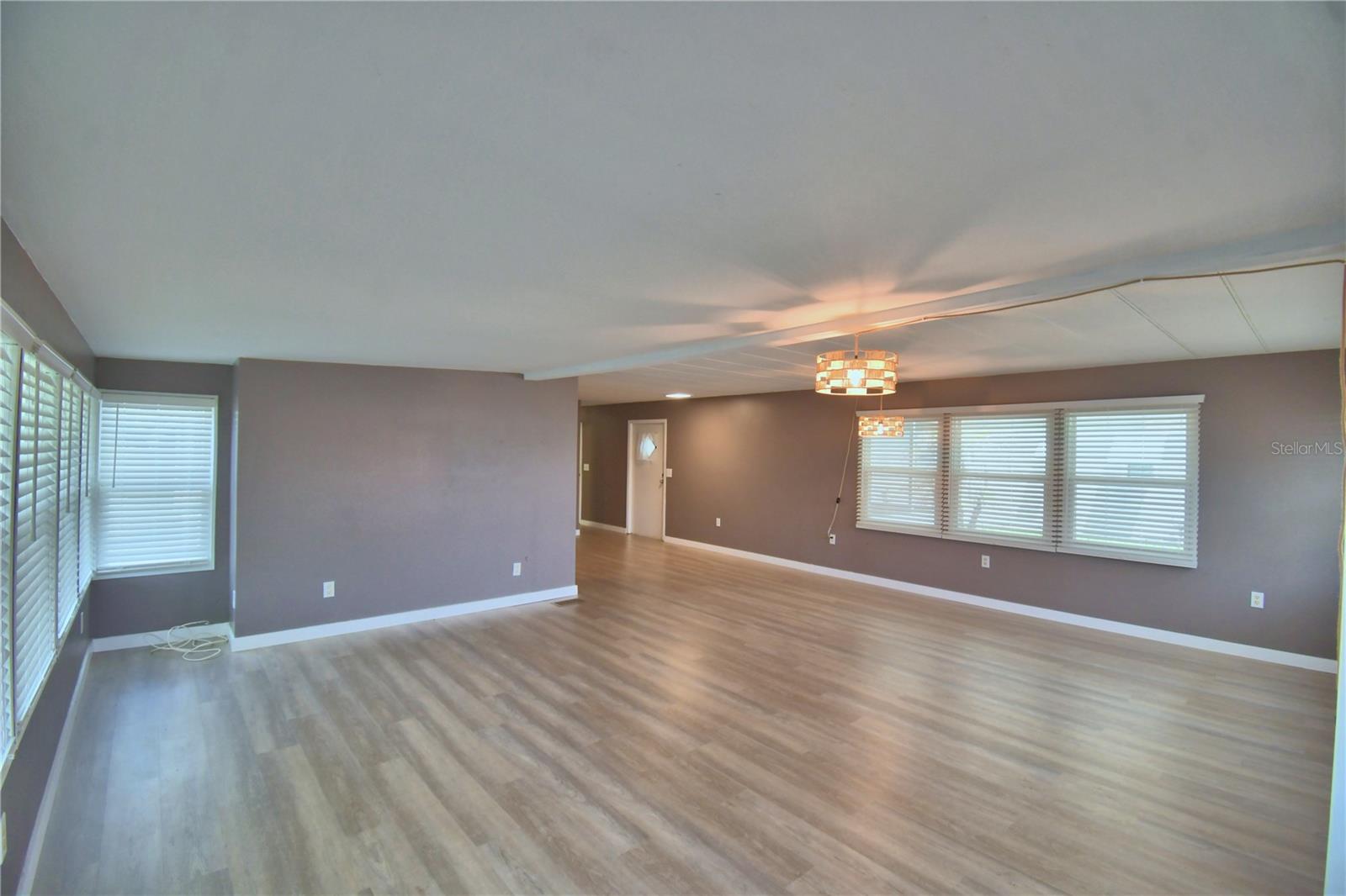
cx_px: 673
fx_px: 561
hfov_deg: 100.4
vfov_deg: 77.3
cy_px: 448
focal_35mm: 15
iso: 400
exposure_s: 1/50
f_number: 4.5
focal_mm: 10
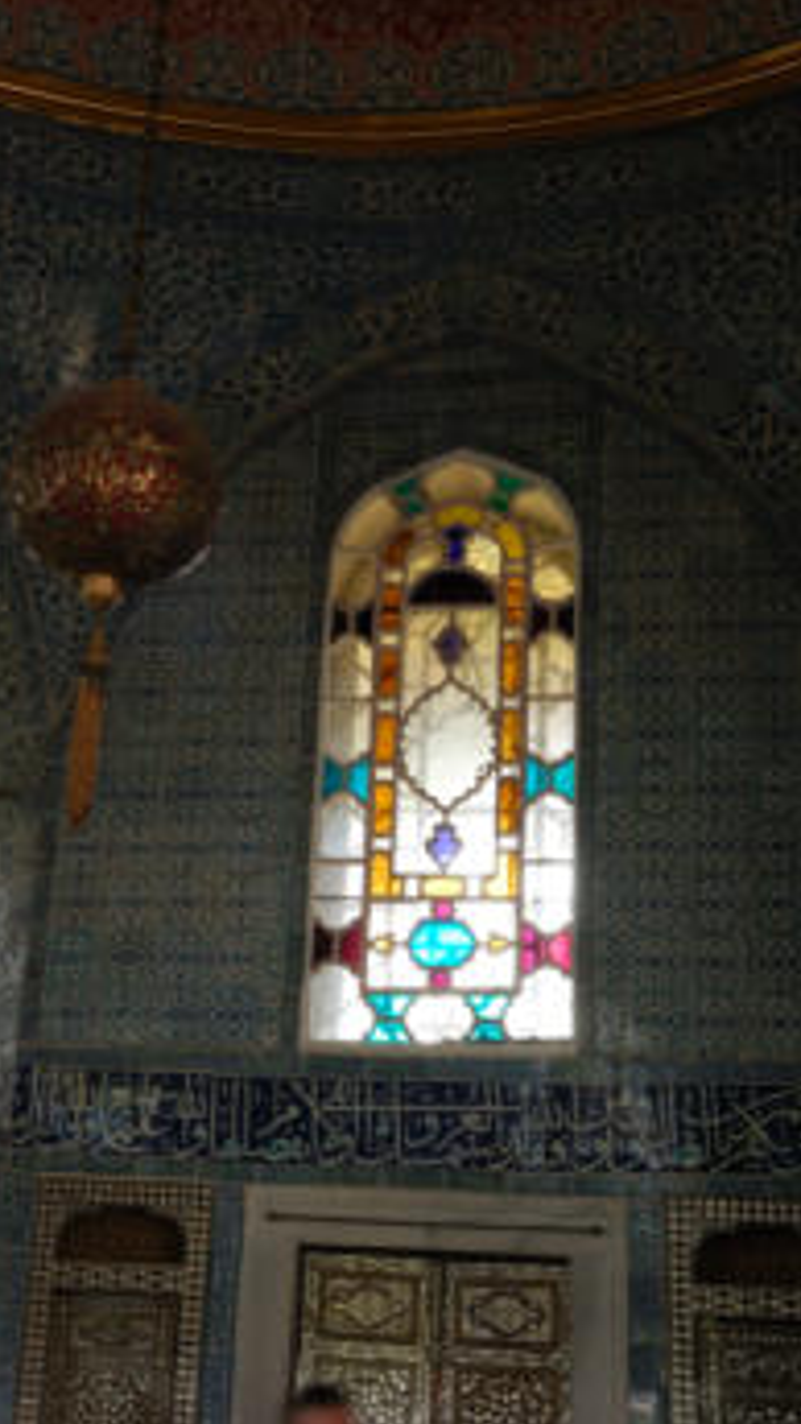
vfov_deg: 40.6
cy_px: 743
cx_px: 330
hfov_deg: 23.5
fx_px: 1926
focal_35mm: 51
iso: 320
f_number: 16
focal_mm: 28
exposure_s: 1/3
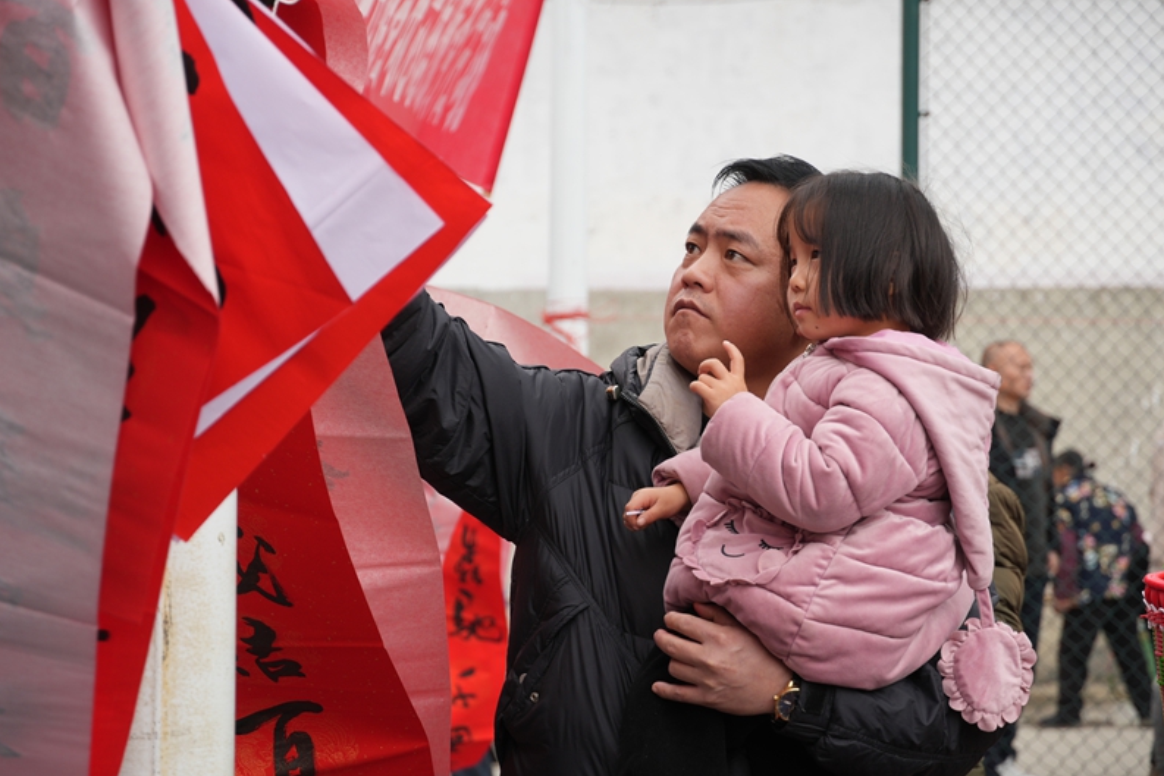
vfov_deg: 11.3
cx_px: 578
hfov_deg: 16.9
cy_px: 389
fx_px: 3913
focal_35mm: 121
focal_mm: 80
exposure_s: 1/125
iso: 100
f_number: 5.6
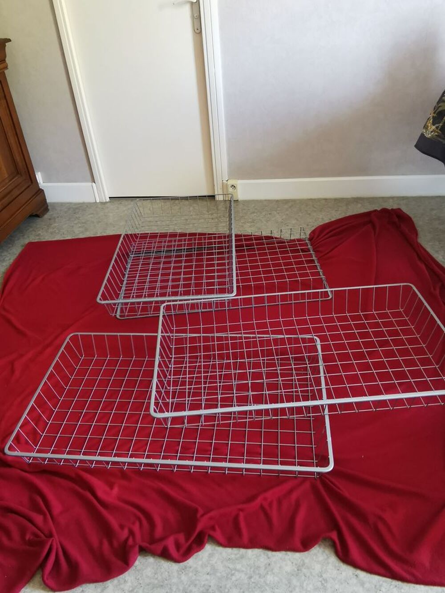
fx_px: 411
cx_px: 222
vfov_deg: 71.6
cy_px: 296
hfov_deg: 56.8
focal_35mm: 24
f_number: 2.2
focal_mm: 2.26
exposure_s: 1/25
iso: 400
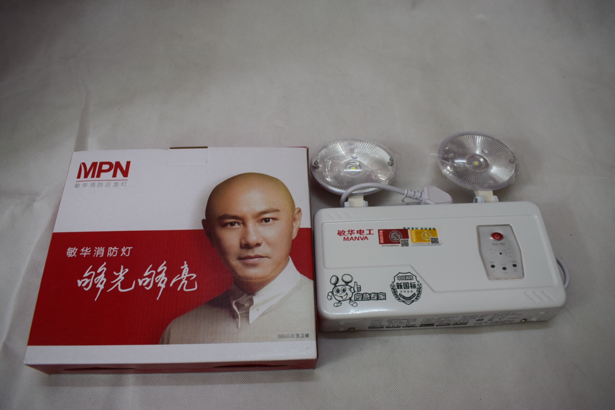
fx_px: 461
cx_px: 308
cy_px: 205
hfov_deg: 67.4
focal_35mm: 27
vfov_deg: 47.9
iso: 500
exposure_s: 1/15
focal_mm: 18
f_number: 6.3
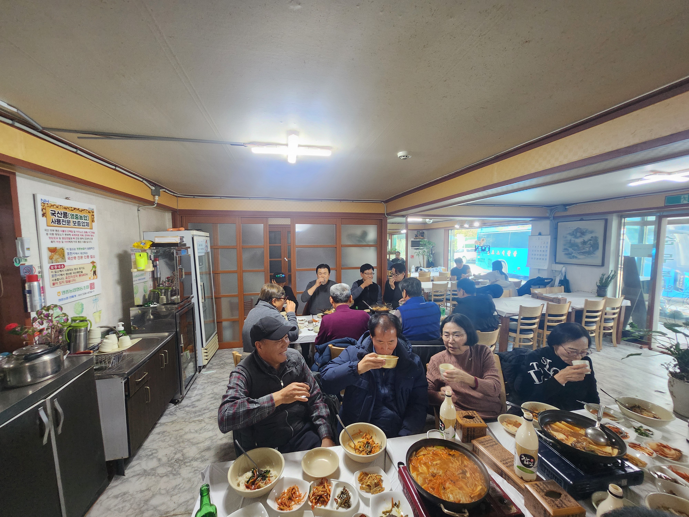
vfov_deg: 89.9
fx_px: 259
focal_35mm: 13
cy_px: 258
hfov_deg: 106.2
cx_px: 344
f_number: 2.2
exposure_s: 1/60
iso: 200
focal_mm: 1.74
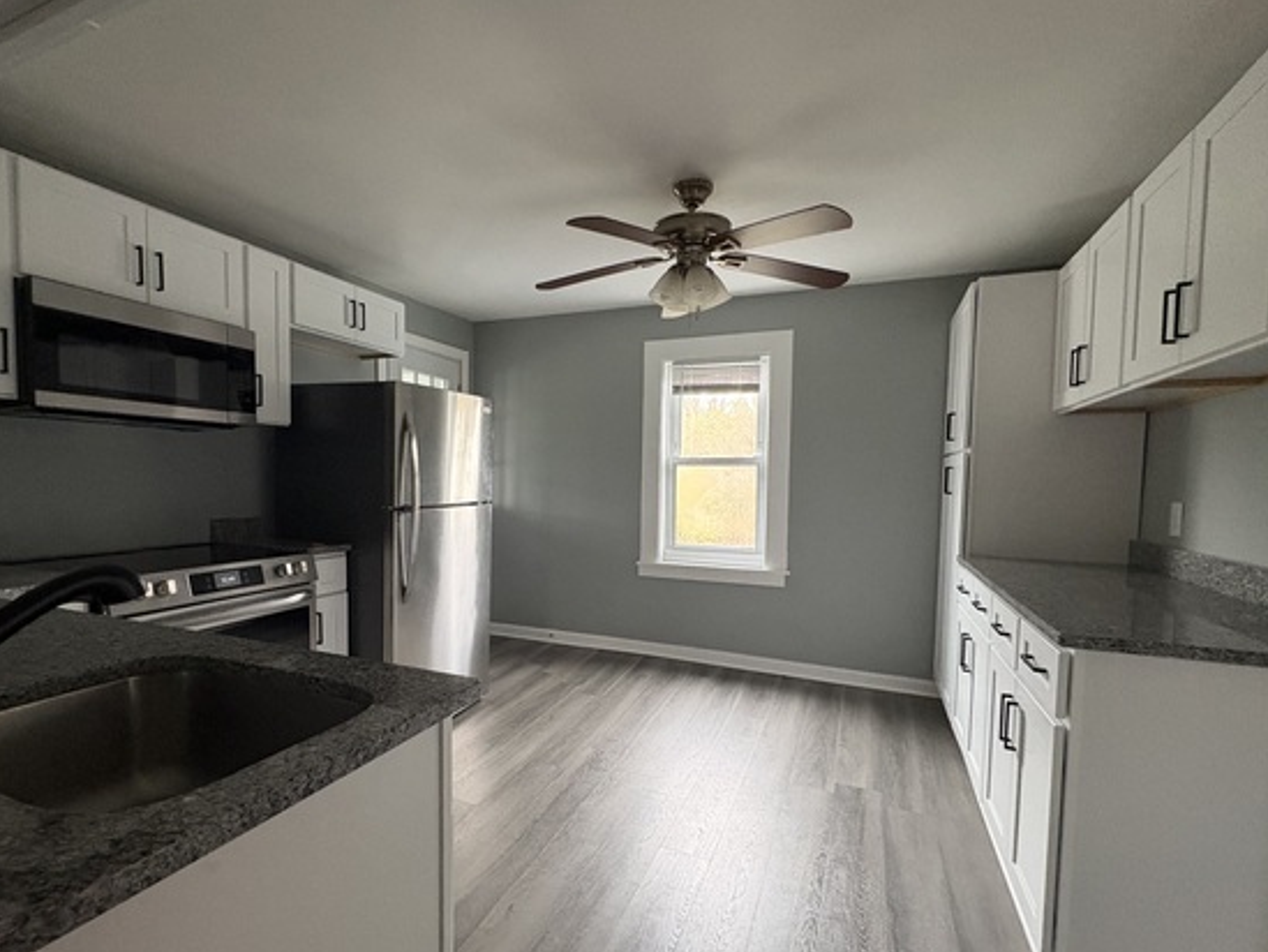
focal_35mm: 17
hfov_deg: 90.9
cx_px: 599
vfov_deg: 74.6
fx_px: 623
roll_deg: -0.8
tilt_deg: -3.0
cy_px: 513
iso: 640
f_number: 2.2
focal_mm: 2.22
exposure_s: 1/60
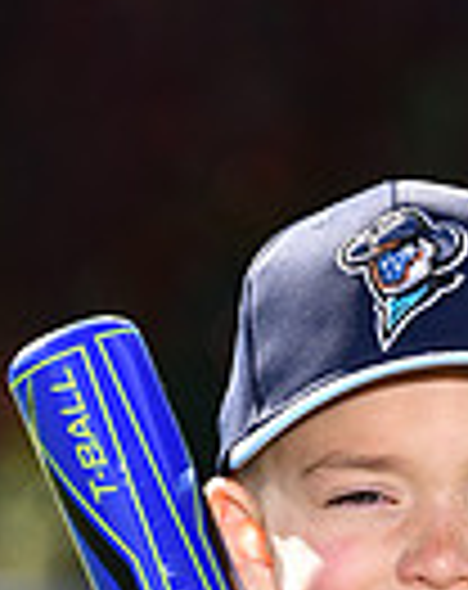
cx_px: 421
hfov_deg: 1.8
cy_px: 1148
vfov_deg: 2.3
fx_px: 14507
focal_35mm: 834
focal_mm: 200
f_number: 5.6
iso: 80
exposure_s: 1/200
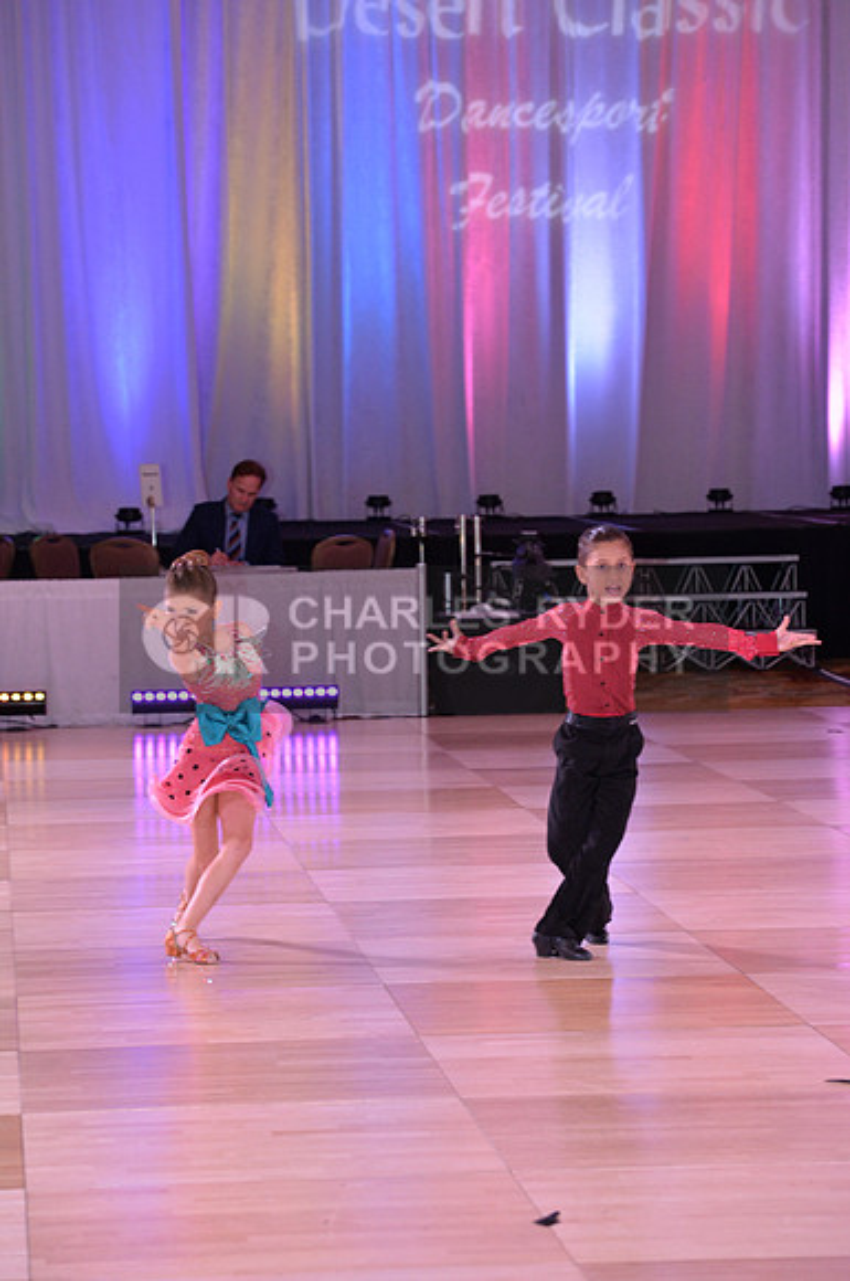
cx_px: 425
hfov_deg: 10.9
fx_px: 4440
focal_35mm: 125
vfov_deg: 16.4
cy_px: 640
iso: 2000
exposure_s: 1/250
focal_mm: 125
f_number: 5.6
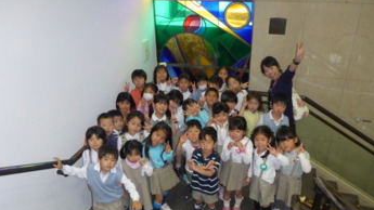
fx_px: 317
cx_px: 186
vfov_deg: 36.3
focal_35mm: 32
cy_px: 137
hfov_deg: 61.0
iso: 800
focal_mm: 5.2
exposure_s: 1/125
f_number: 3.4
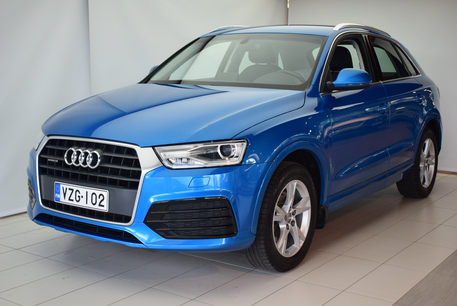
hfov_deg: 38.9
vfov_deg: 26.5
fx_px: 648
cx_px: 228
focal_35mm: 51
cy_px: 153
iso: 1600
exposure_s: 1/400
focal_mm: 34
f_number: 4.5
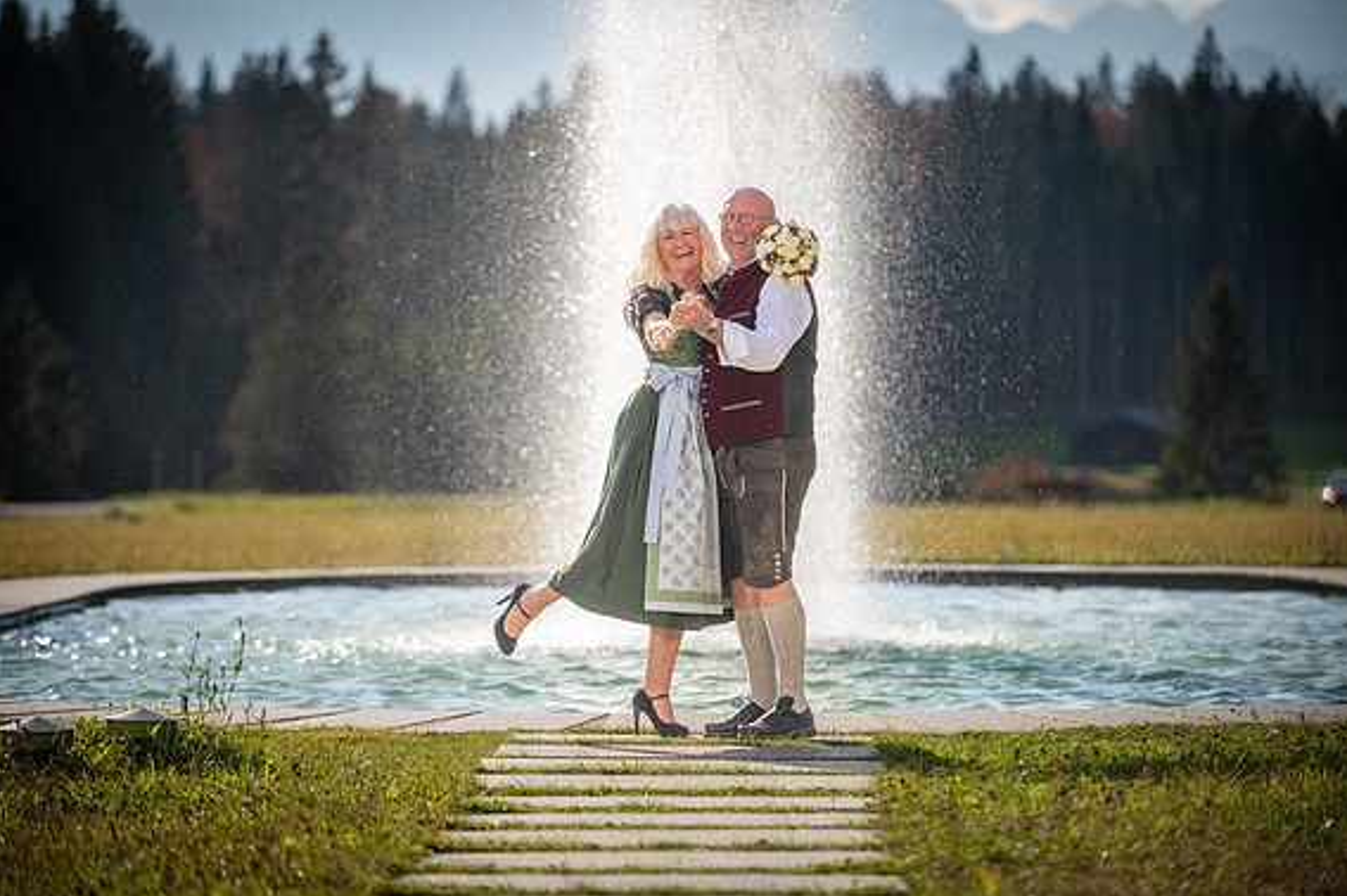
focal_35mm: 143
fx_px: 5347
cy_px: 453
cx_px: 664
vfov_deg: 9.6
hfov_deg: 14.4
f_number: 2.8
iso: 100
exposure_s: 1/2000
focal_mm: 140
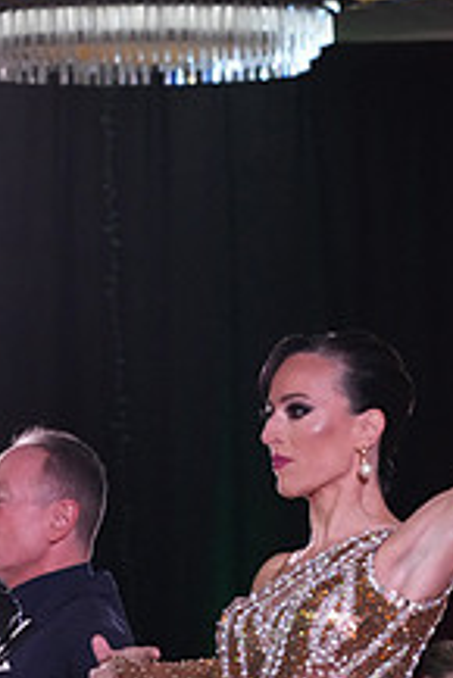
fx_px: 5295
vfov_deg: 7.3
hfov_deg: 4.9
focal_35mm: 281
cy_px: 815
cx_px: 205
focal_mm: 105
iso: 5000
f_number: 5.6
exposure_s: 1/320
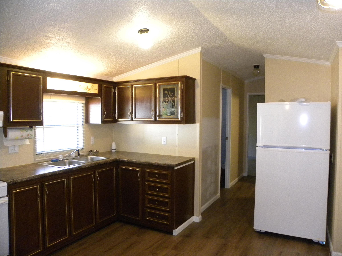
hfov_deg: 67.3
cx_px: 171
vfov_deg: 53.1
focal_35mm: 26
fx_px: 257
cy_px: 128
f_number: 2.8
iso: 400
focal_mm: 4.6
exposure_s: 1/34.6
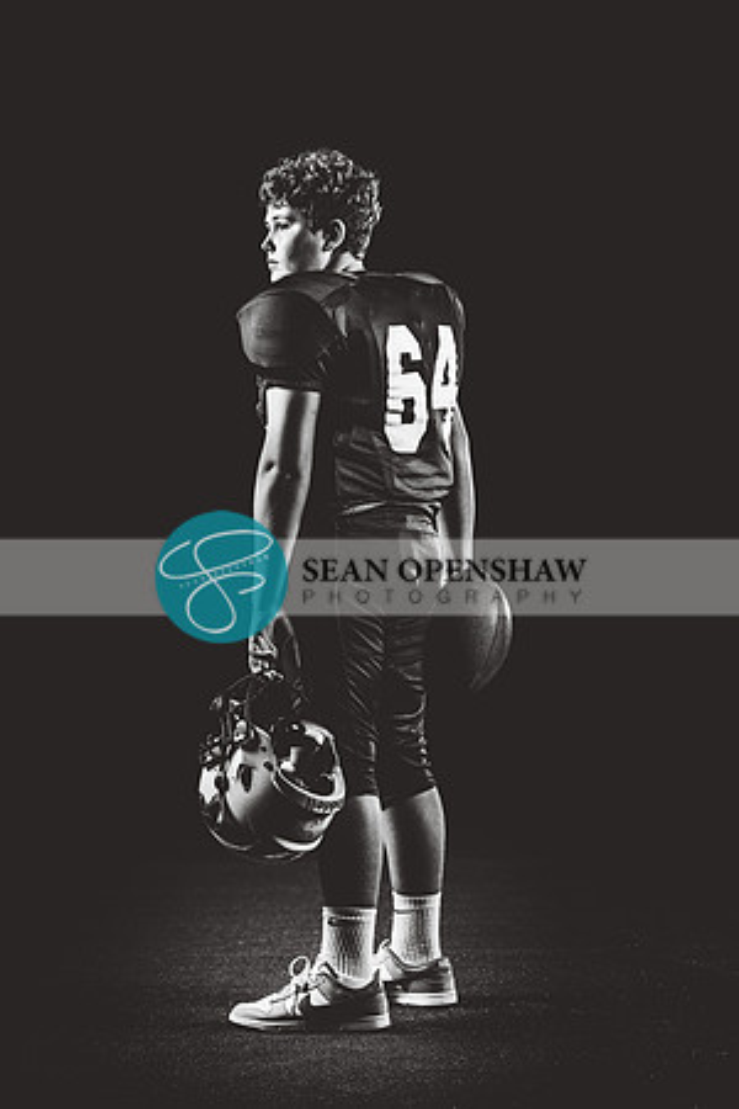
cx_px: 370
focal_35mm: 89
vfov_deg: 22.9
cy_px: 554
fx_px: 2740
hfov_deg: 15.4
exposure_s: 1/160
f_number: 4
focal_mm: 89
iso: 200
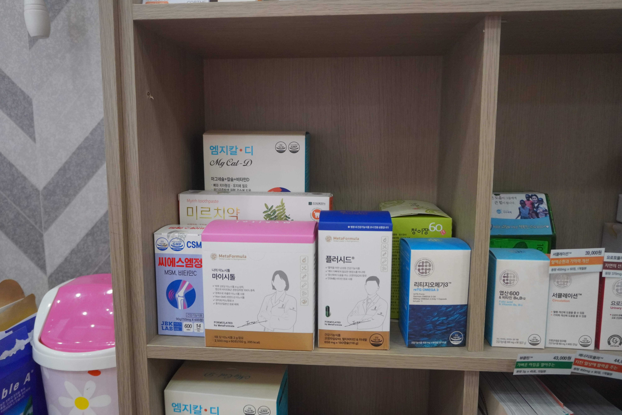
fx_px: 492
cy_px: 208
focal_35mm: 28
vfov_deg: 45.7
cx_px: 311
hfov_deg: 64.6
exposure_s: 1/160
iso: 2000
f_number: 4
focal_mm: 19
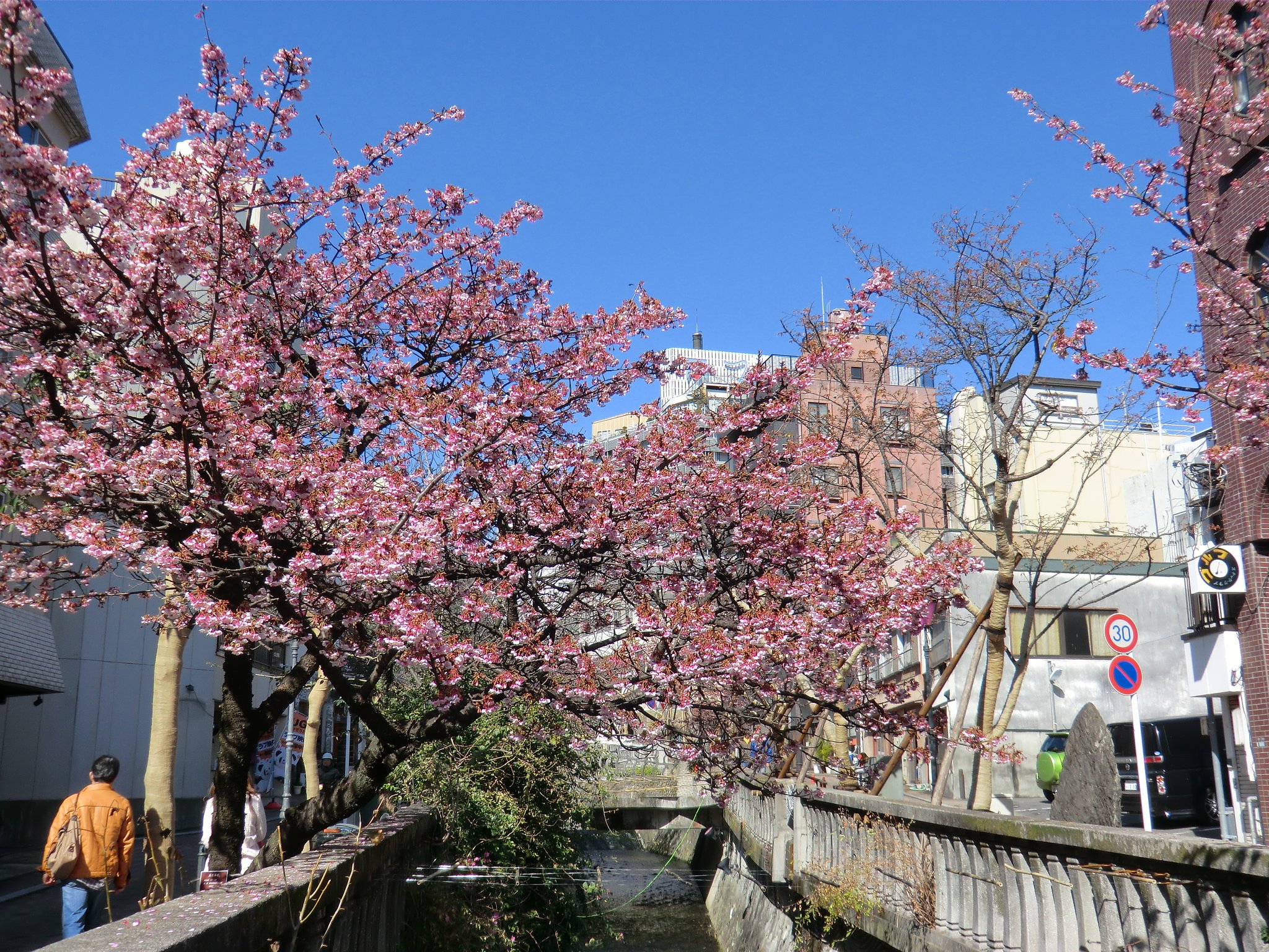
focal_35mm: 34
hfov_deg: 54.0
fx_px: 1246
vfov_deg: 41.8
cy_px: 476
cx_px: 634
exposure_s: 1/500
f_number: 3.6
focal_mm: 6.1
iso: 64
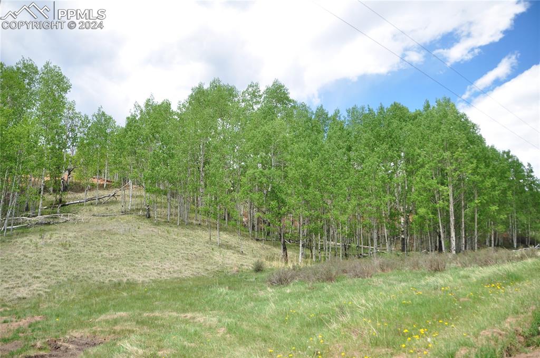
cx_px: 270
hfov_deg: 67.5
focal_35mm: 27
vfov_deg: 47.8
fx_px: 404
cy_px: 179
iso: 200
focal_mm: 18
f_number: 3.5
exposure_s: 1/1000
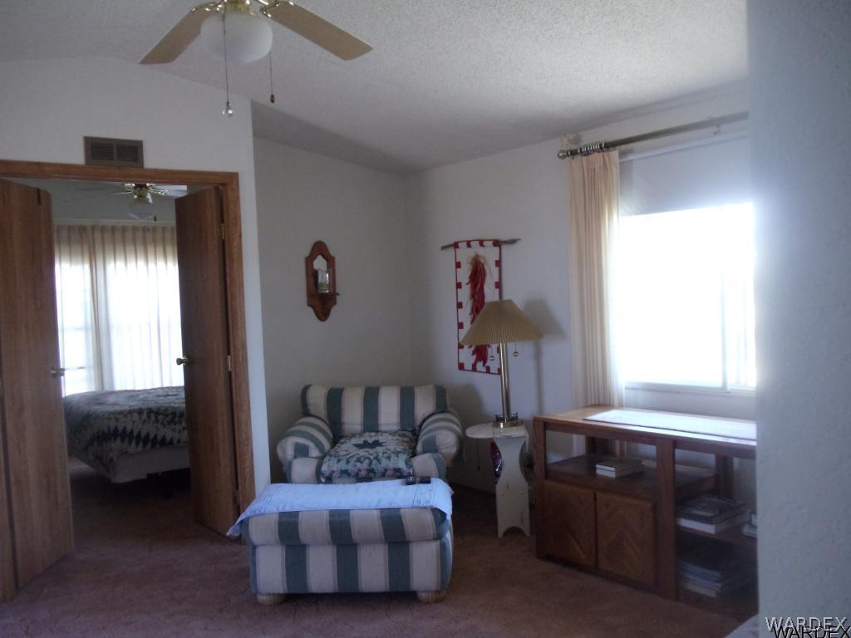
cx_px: 426
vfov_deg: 32.9
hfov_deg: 42.9
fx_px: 1082
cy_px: 319
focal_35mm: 44
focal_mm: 6
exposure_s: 1/80
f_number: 3.5
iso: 400
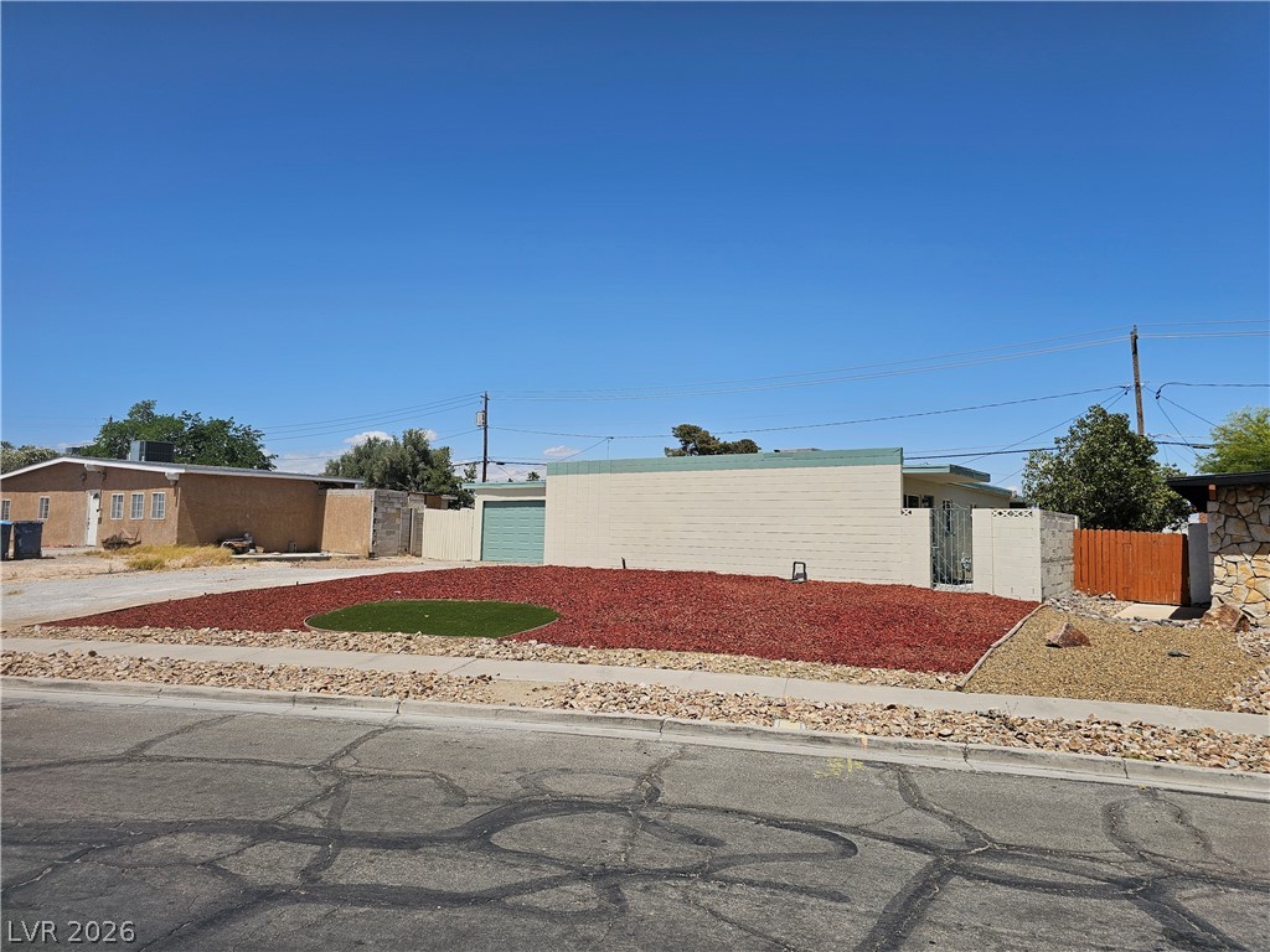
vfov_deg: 58.9
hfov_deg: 73.9
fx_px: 844
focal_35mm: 23
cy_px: 476
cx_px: 635
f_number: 1.7
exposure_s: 1/1714
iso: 12
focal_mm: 6.3
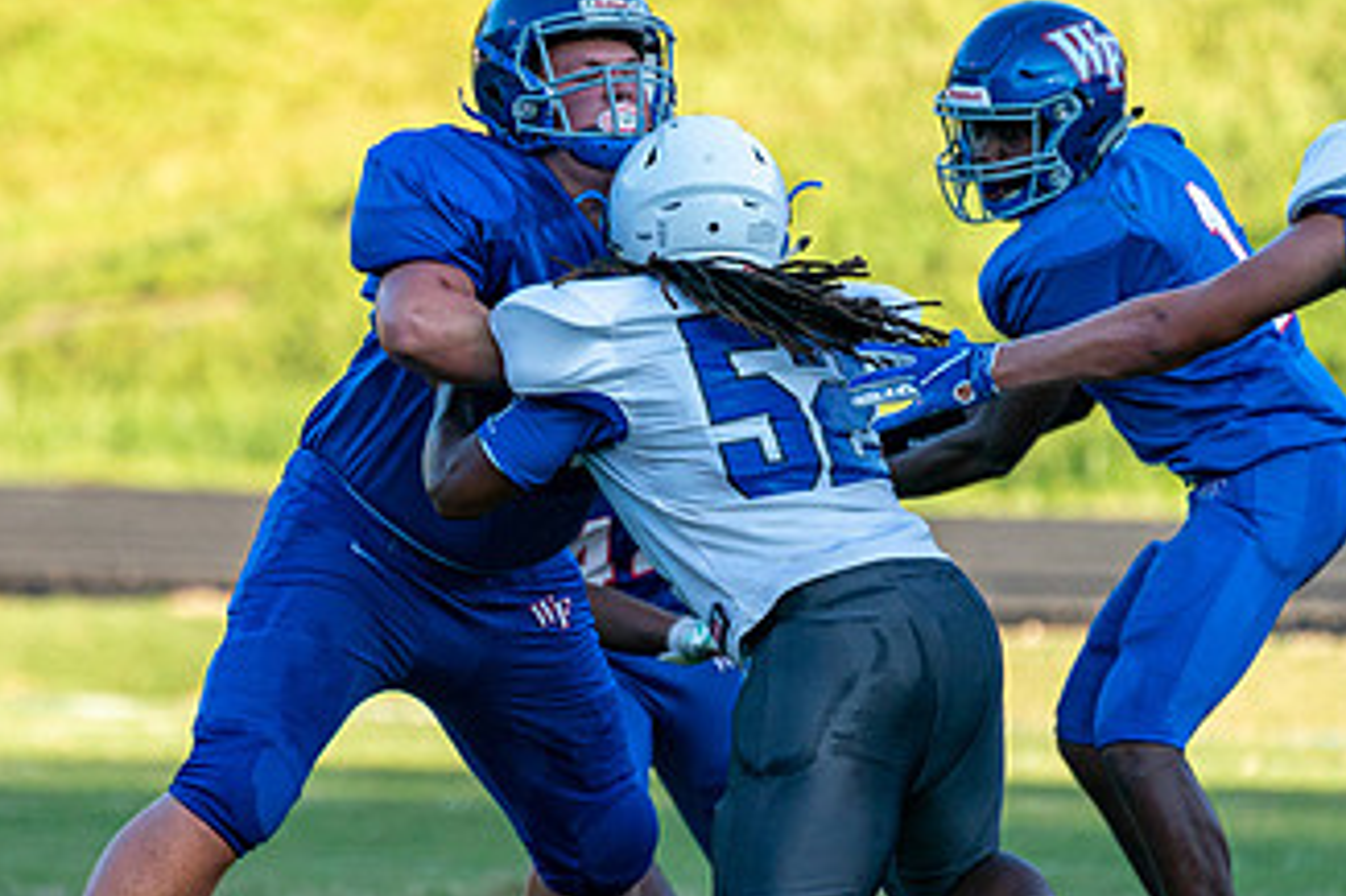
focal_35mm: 909
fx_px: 33968
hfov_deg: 2.3
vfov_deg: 1.5
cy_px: 401
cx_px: 419
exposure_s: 1/1000
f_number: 5.6
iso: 800
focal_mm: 400
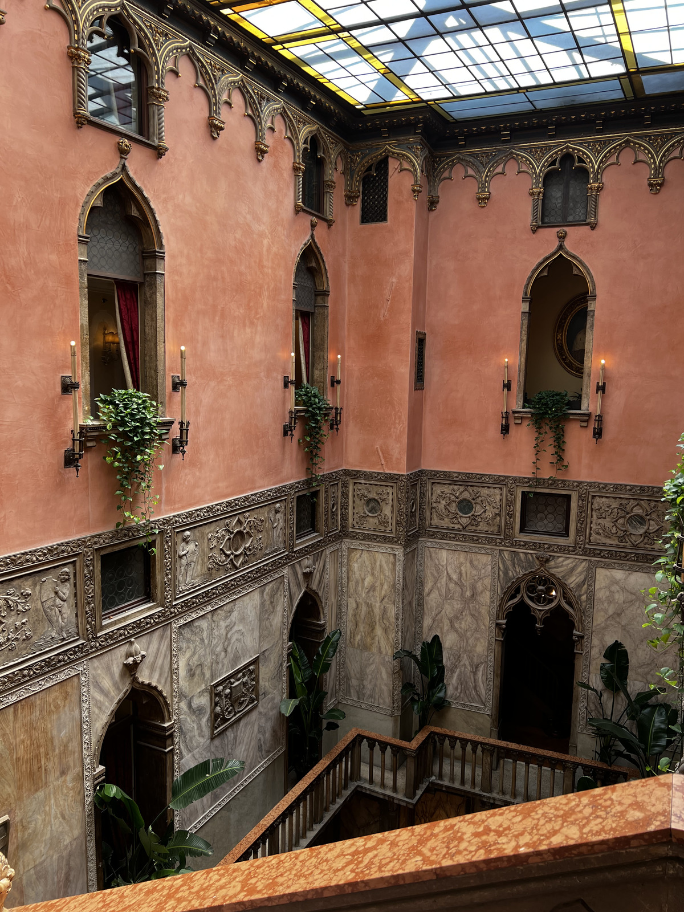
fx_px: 685
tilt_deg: -7.9
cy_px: 456
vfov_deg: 67.3
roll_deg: -1.2
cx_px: 342
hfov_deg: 53.1
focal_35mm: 26
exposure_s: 1/174
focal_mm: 5.7
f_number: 1.5
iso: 40
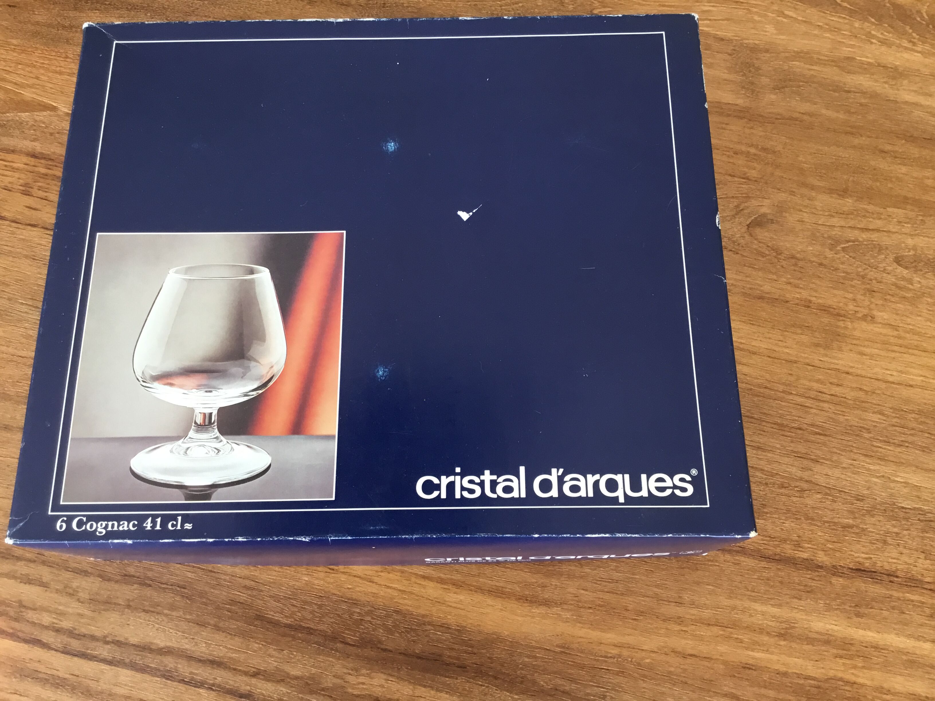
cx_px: 468
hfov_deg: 58.4
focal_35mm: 31
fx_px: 837
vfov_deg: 45.4
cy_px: 350
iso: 40
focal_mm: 3.3
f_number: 2.4
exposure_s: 1/33
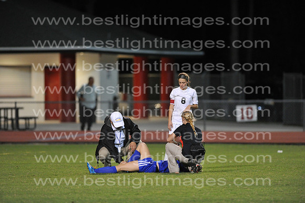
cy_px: 102
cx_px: 152
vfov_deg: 4.6
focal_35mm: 300
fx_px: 2540
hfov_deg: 6.9
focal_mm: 300
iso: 5000
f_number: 3.2
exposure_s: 1/400
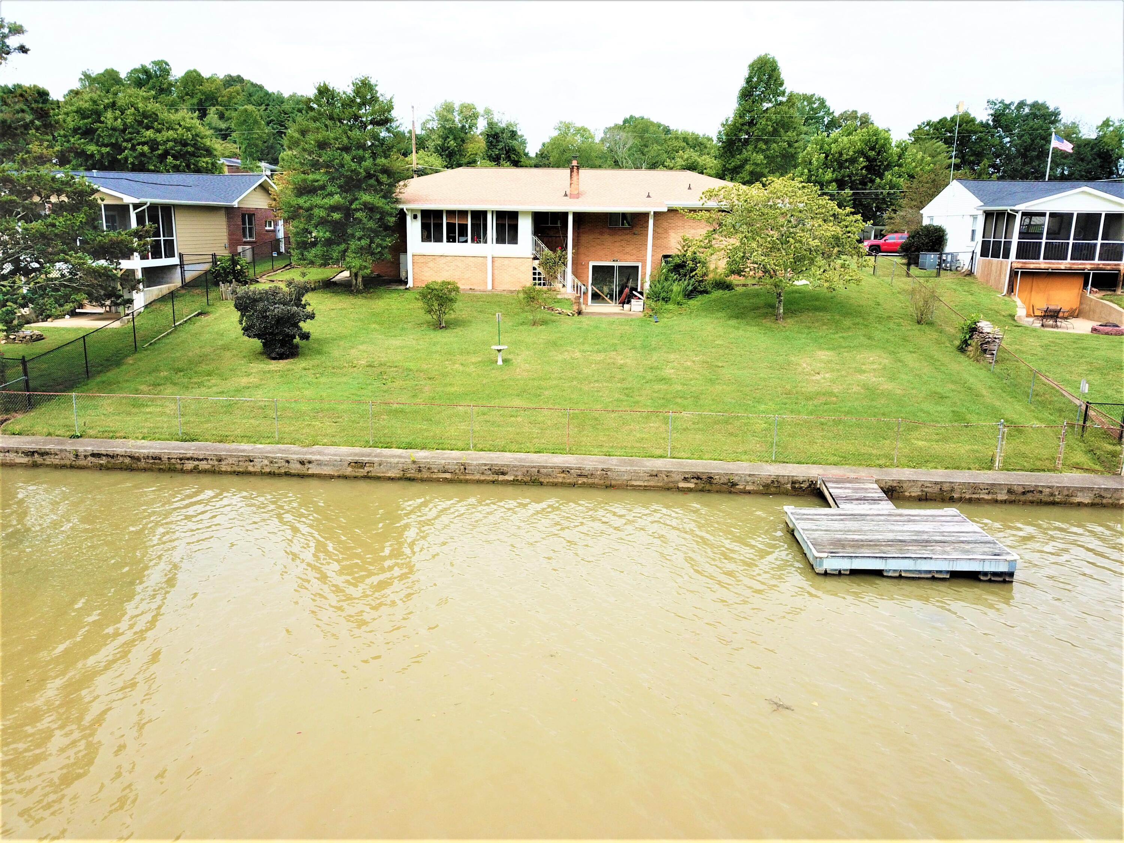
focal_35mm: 26
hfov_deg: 67.3
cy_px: 422
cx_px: 562
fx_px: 844
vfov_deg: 53.1
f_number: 2.2
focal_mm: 4.73
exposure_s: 1/926
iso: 100
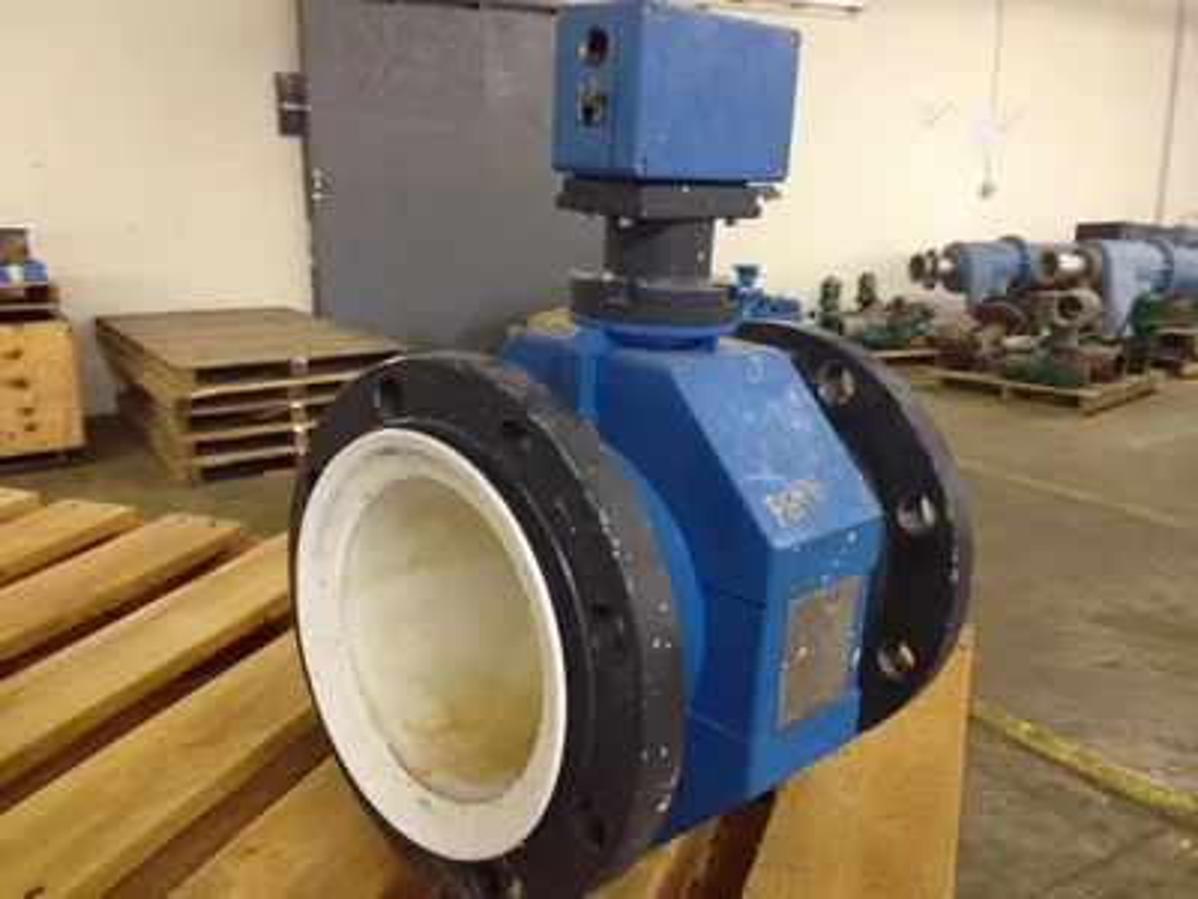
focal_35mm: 35
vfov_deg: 40.7
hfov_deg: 52.6
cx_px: 599
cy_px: 450
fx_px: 1211
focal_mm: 4.28
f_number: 2.4
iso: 125
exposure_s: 1/20
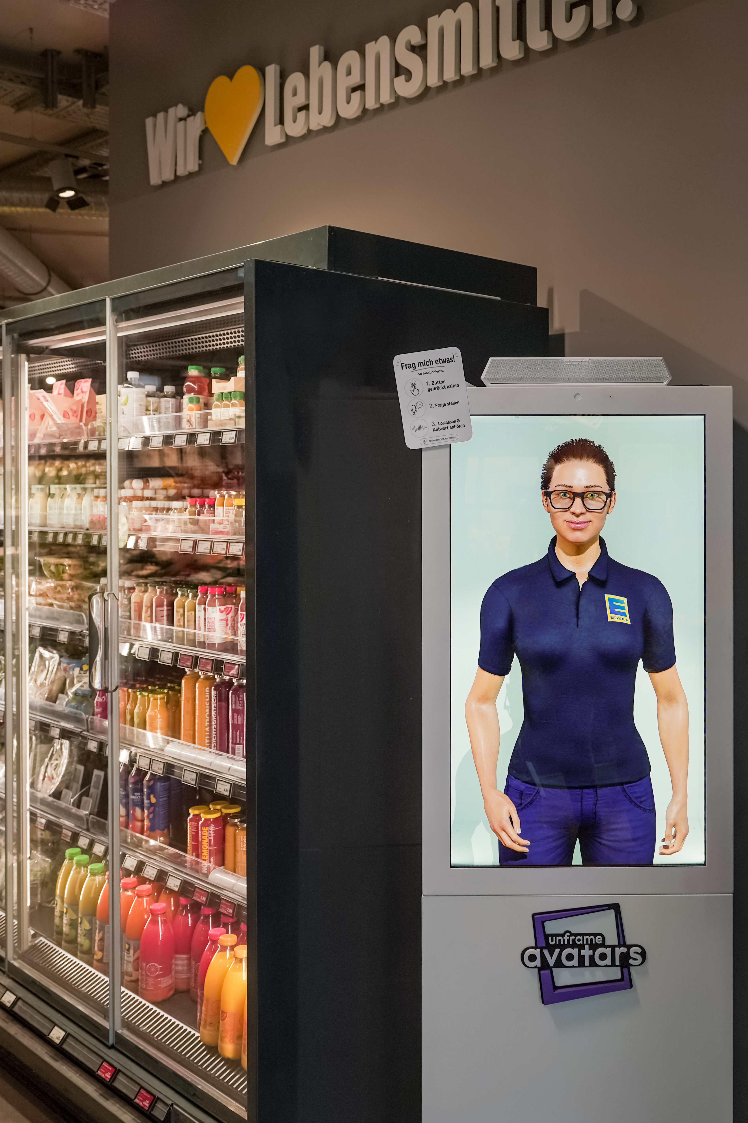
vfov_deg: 57.2
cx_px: 369
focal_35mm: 33
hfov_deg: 40.0
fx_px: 1028
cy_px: 554
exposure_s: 1/60
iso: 320
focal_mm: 28
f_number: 5
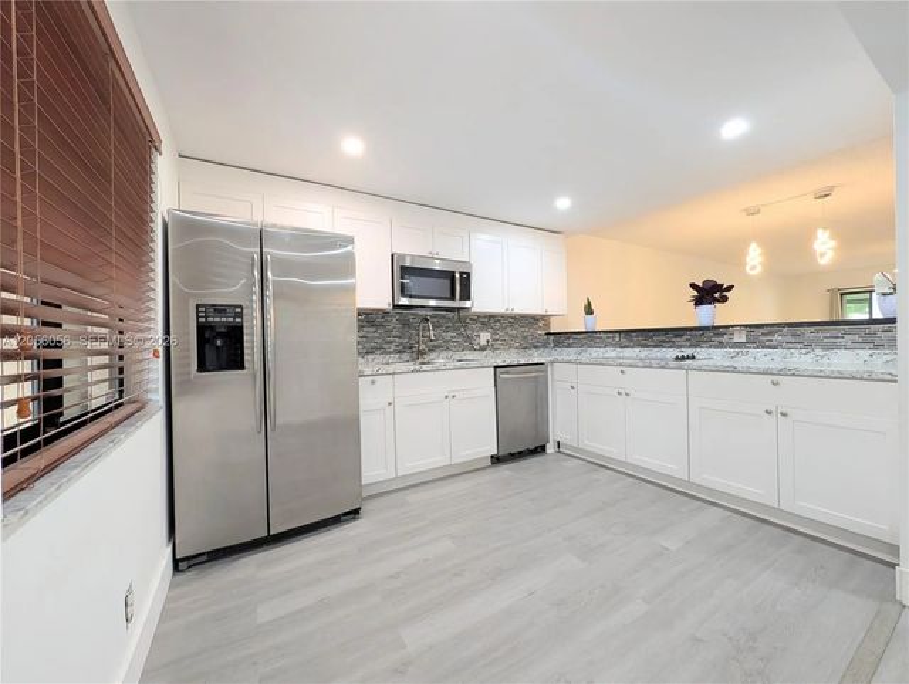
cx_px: 454
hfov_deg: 110.5
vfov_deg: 94.6
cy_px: 342
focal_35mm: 12
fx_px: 316
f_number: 1.7
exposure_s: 1/120
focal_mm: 2.02
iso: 201
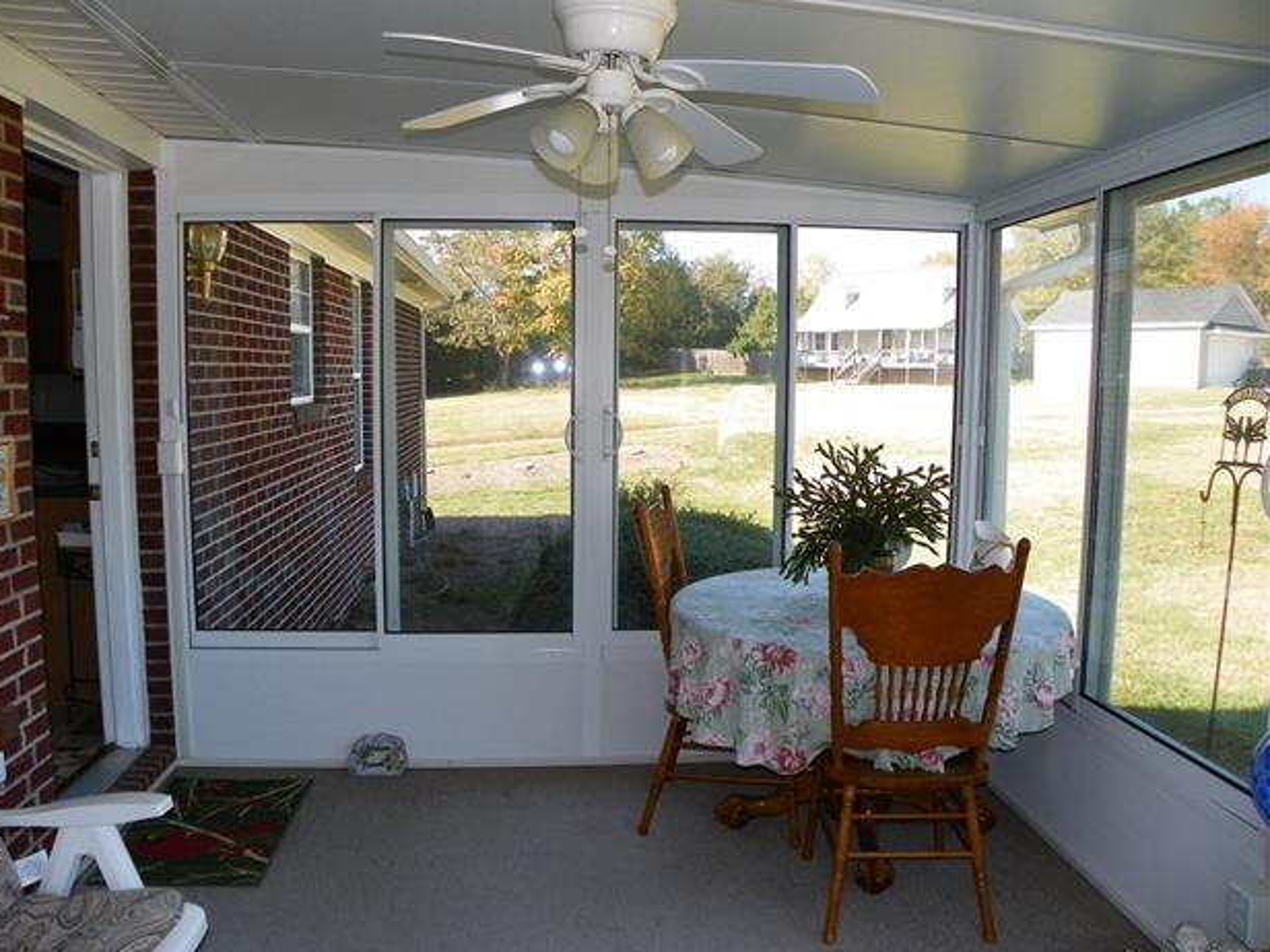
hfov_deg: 65.3
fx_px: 991
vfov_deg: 51.4
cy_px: 476
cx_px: 612
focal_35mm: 27
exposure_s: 1/160
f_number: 2.8
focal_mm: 4.6
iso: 64
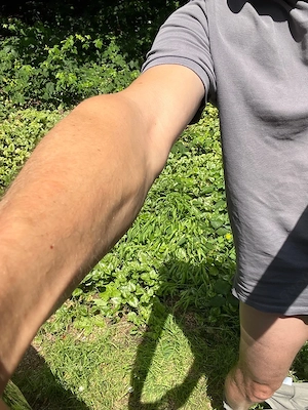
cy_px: 205
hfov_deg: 46.8
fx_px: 356
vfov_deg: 60.0
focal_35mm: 30
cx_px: 154
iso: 32
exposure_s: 1/1058
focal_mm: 2.71
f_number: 2.2
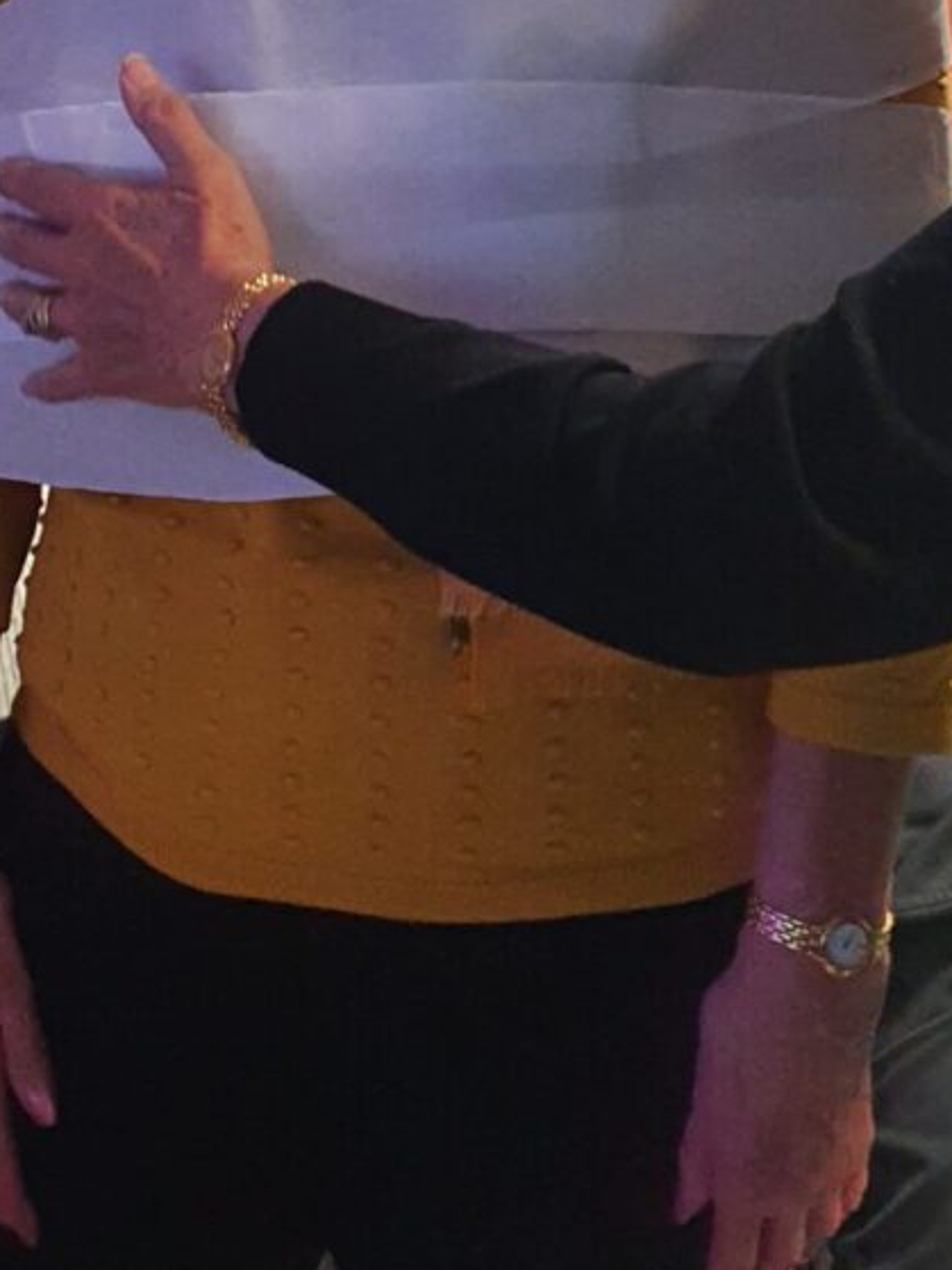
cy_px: -108
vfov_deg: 25.2
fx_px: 2641
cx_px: 254
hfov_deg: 20.3
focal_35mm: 72
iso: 200
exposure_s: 1/40
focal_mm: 4.32
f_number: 1.5
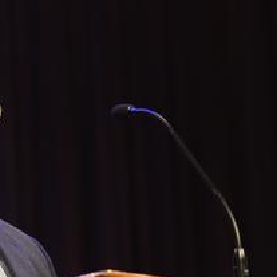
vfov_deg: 6.0
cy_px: 135
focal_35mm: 290
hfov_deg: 6.0
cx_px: -23
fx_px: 2625
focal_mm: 105
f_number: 4.5
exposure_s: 1/160
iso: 2000
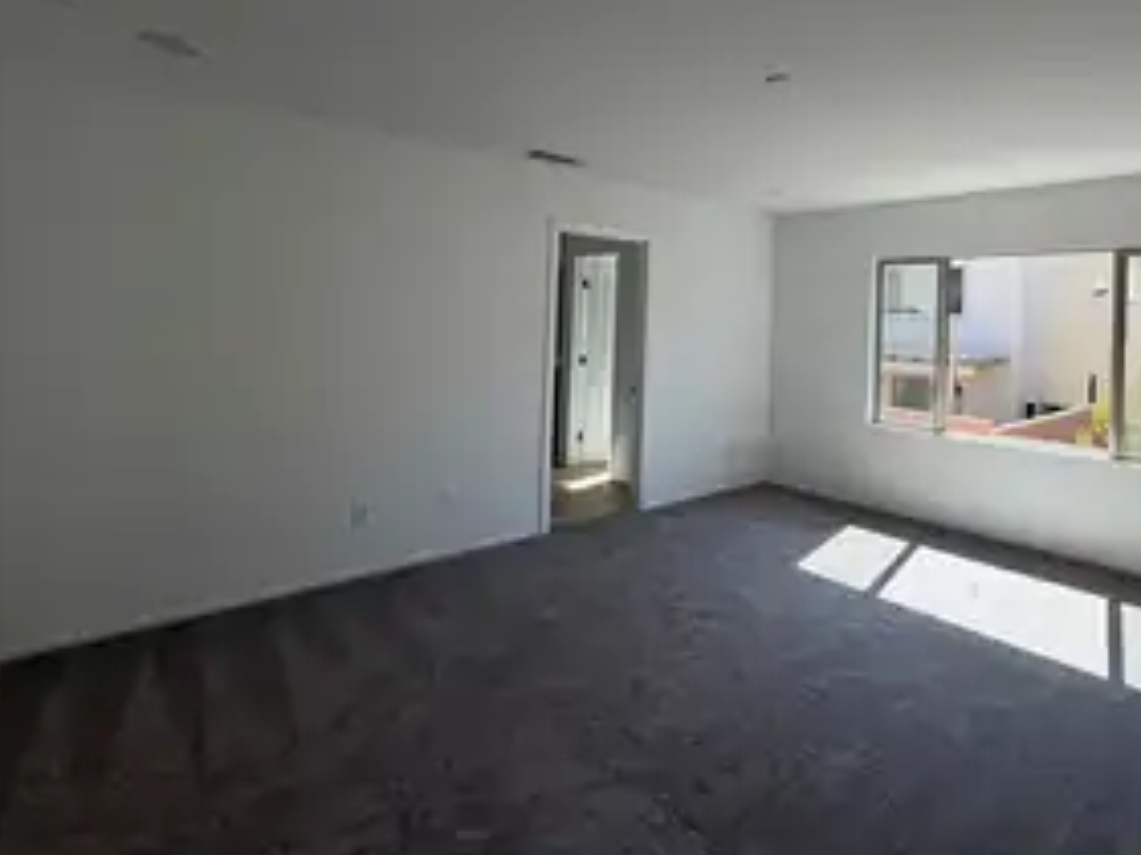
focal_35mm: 20
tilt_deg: +0.5
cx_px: 799
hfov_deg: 77.9
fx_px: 659
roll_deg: -2.5
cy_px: 314
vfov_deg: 64.9
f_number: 2.2
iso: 40
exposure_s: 1/138
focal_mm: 2.22
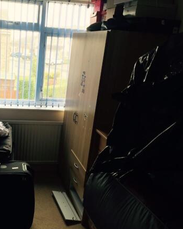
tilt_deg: -15.9
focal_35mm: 38
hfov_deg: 37.8
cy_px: 115
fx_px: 257
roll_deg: -4.5
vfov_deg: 47.9
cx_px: 39
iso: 40
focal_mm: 4.15
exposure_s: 1/60
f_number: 2.2
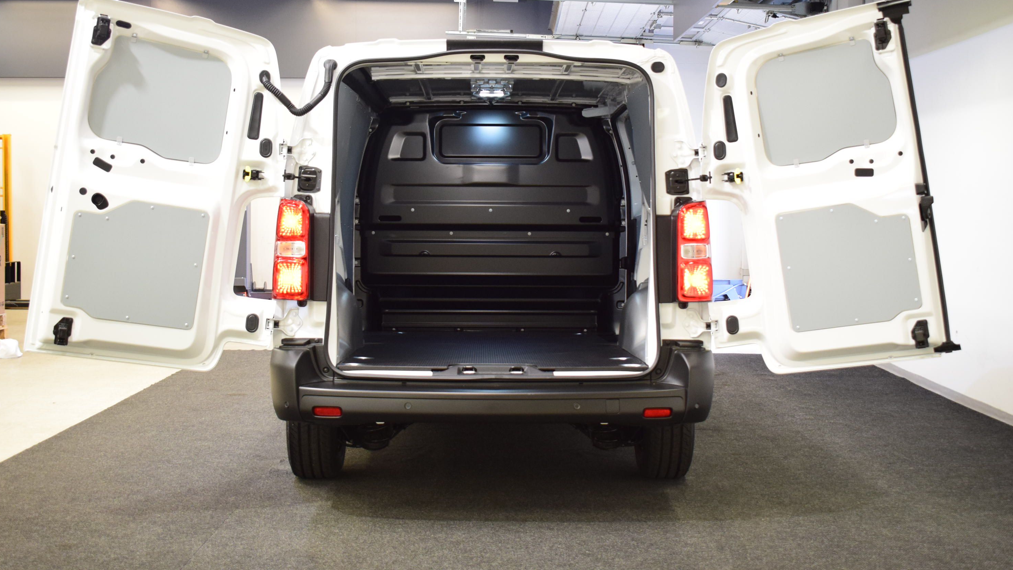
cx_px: 507
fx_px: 1450
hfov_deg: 38.5
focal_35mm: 54
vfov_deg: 22.2
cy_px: 239
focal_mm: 34
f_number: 4.5
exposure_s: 1/50
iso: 1600
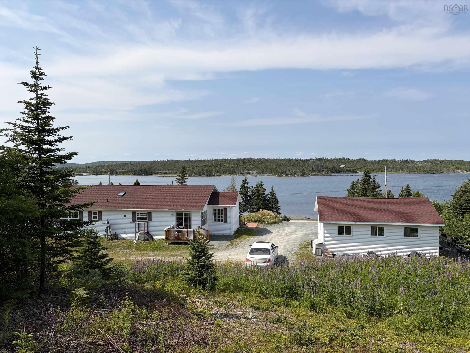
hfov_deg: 67.3
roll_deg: +1.7
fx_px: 353
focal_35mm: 26
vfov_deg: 53.1
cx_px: 235
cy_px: 176
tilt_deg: -1.6
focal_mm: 5.96
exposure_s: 1/5348
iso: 50
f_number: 1.6
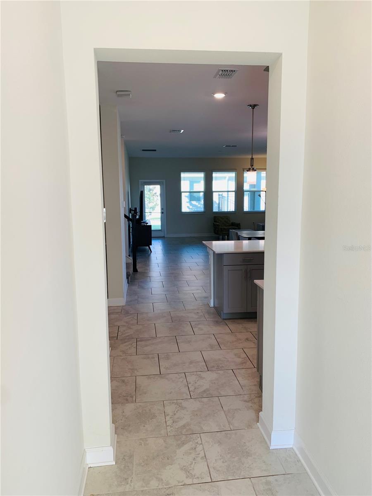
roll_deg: +0.8
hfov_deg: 53.1
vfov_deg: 67.3
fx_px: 373
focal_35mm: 26
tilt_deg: -7.1
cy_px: 248
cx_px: 186
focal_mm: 4.25
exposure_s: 1/120
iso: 50
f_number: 1.8
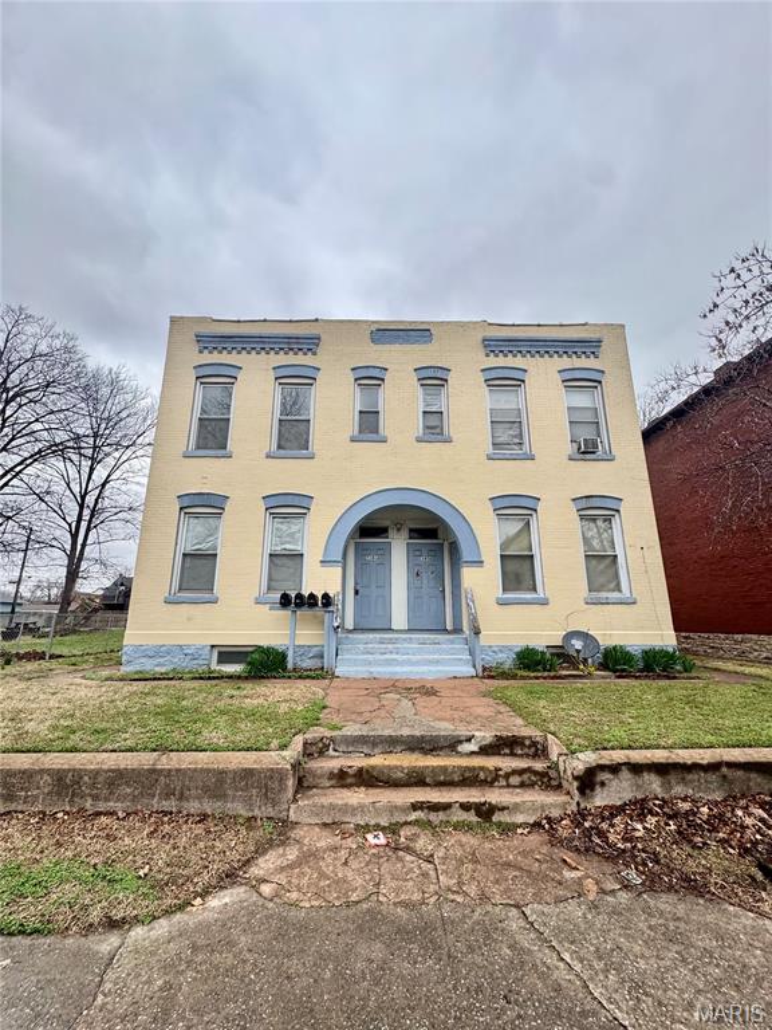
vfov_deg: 102.1
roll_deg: +1.4
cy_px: 515
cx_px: 386
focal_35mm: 14
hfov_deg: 85.7
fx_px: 416
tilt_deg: +14.2
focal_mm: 2.22
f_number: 2.2
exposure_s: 1/325
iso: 40
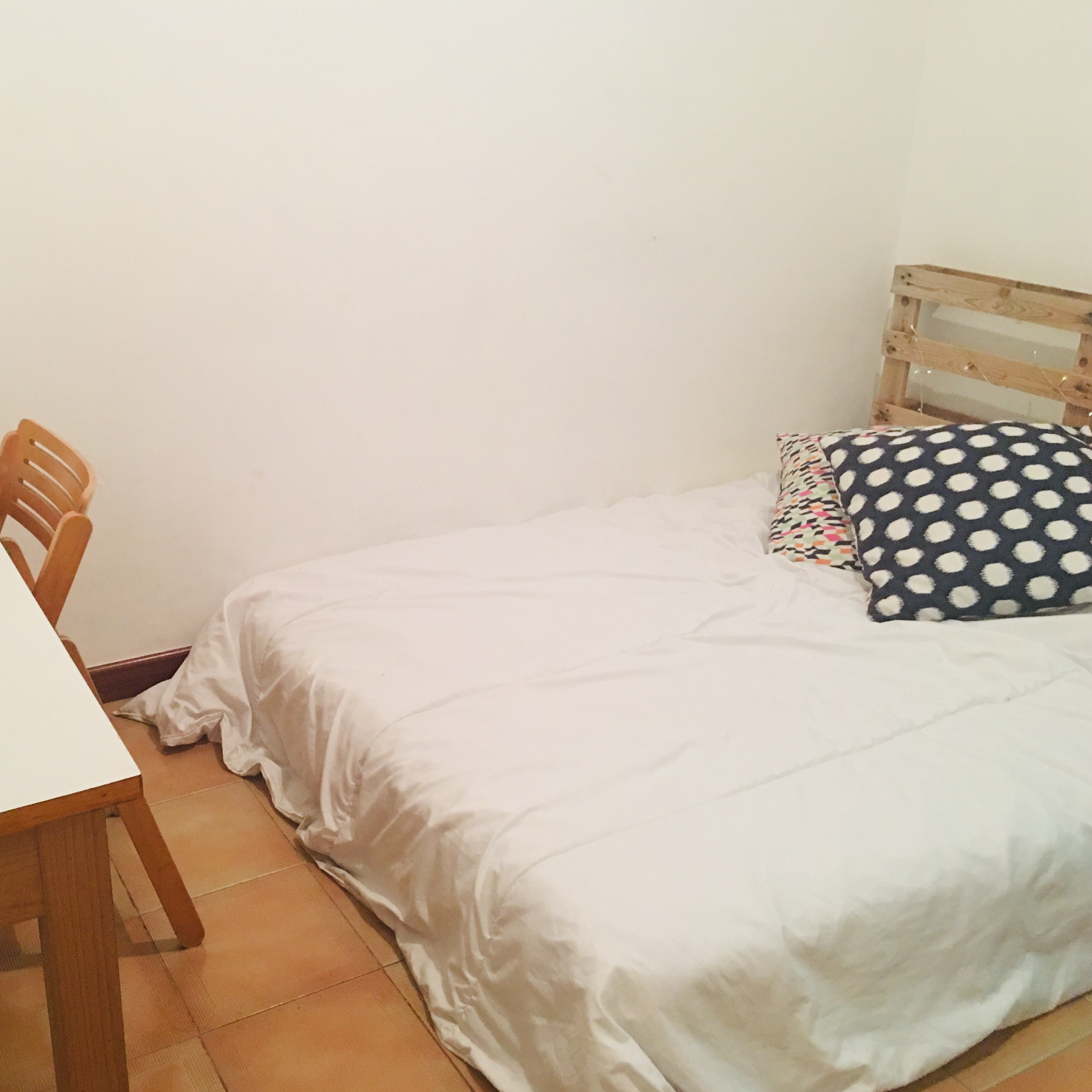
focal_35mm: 35
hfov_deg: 46.7
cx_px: 391
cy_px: 545
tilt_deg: -20.5
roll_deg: -0.6
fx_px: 1249
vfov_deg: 47.2
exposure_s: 1/8
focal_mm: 4.15
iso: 100
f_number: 2.2
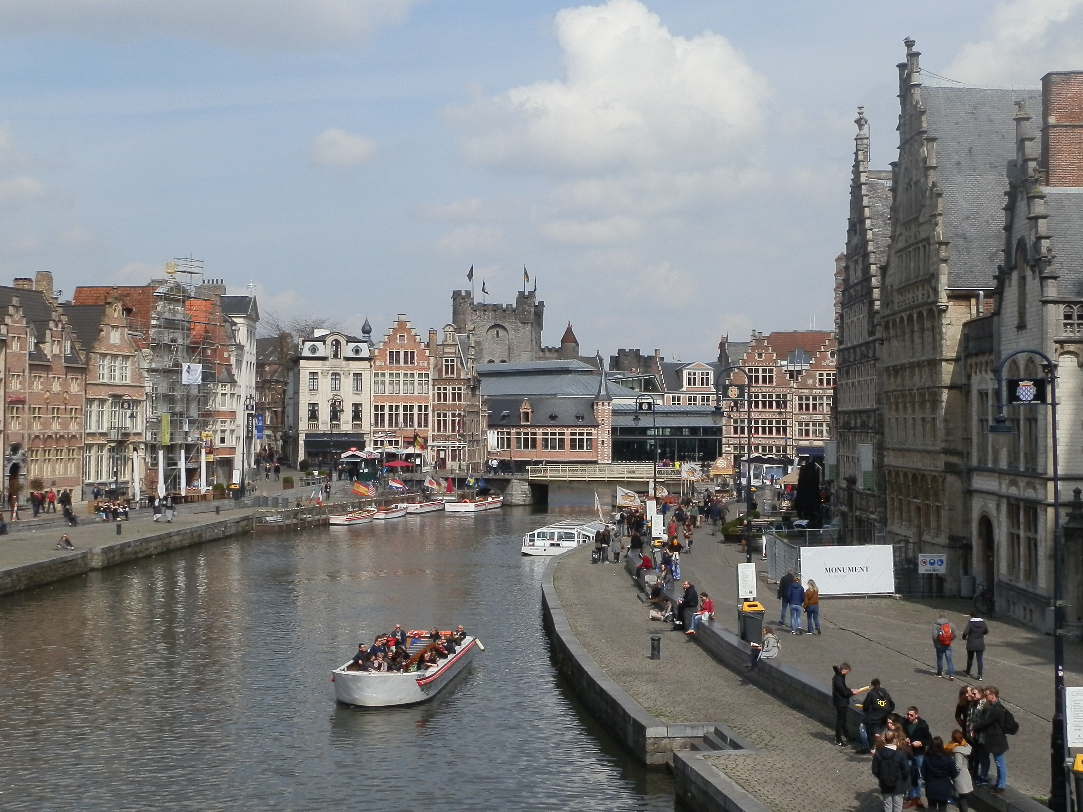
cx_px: 568
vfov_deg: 29.7
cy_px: 393
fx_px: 1533
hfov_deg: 38.9
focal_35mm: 49
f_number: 10.1
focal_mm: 6.78
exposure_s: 1/250
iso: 80
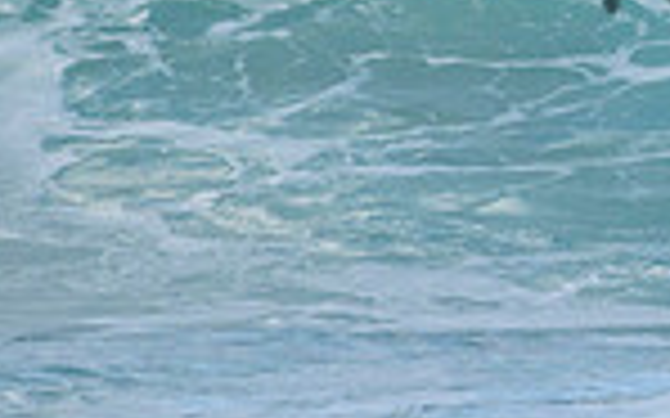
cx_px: 1048
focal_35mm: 3174
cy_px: -97
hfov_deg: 0.7
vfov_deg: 0.4
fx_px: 57934
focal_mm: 800
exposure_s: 1/1600
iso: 1400
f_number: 11
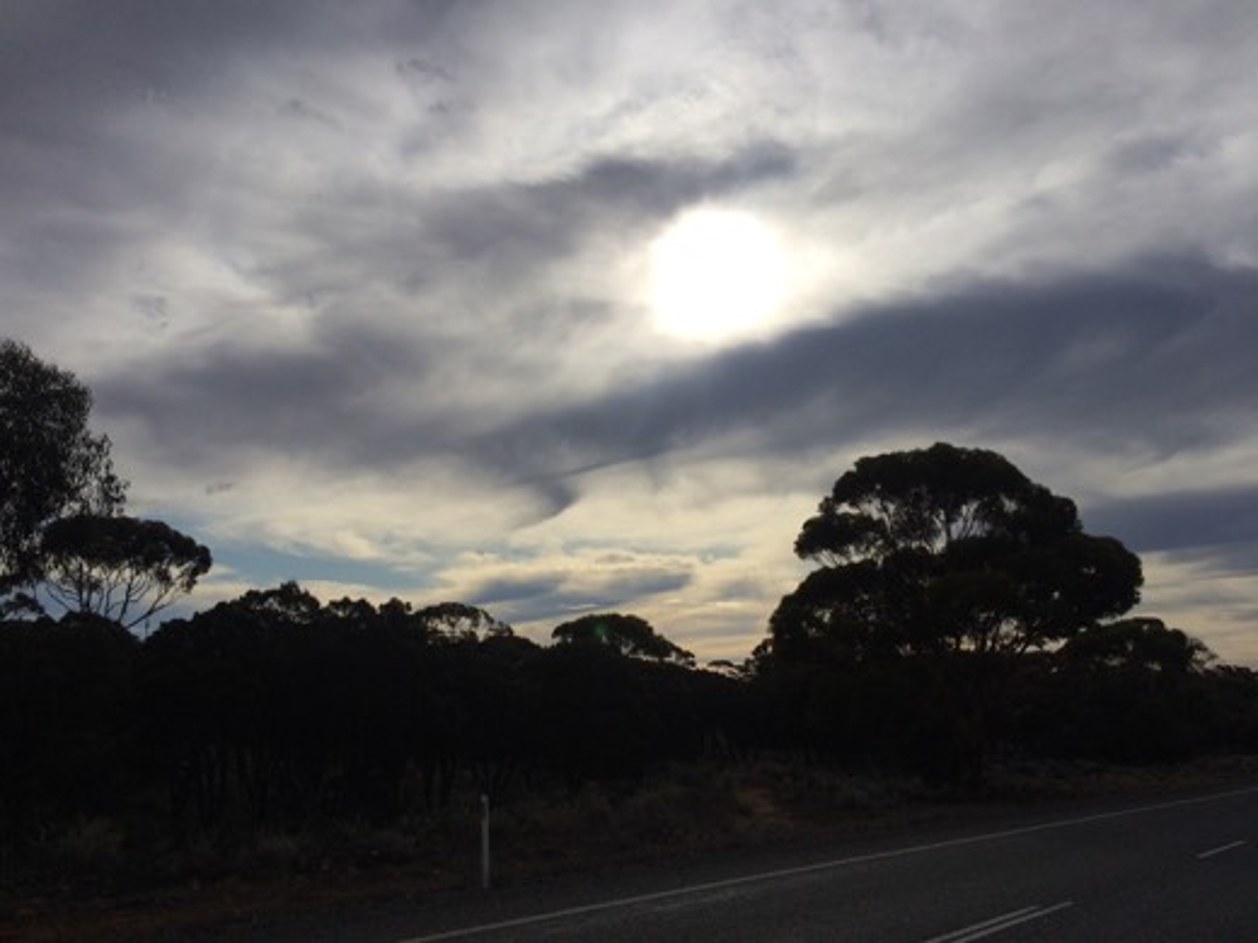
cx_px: 629
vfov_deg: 48.2
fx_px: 1054
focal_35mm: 29
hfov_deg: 61.7
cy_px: 472
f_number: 2.2
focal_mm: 4.15
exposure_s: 1/8264
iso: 32
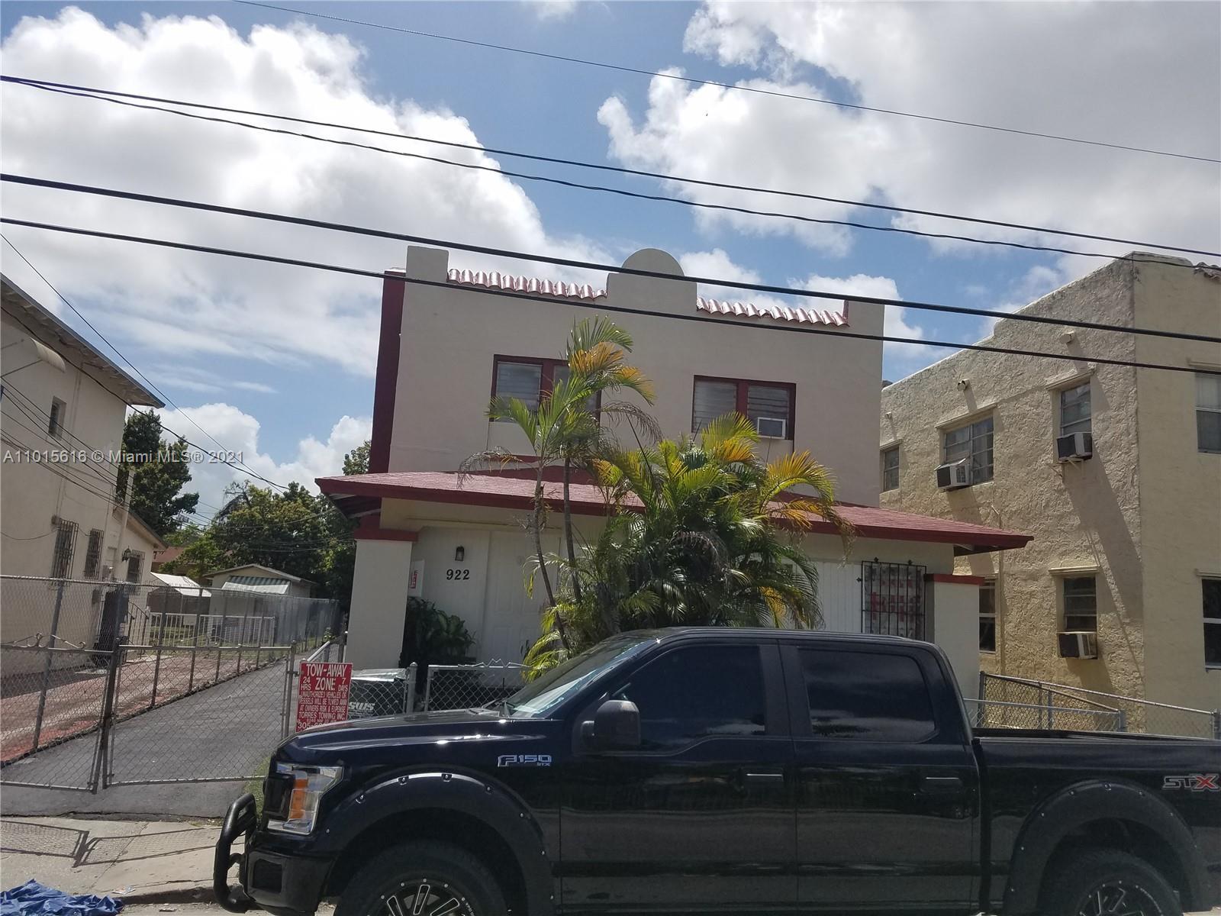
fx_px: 917
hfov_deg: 67.3
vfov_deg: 53.1
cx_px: 610
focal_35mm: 26
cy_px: 458
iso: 50
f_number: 1.7
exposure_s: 1/5936
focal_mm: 4.2
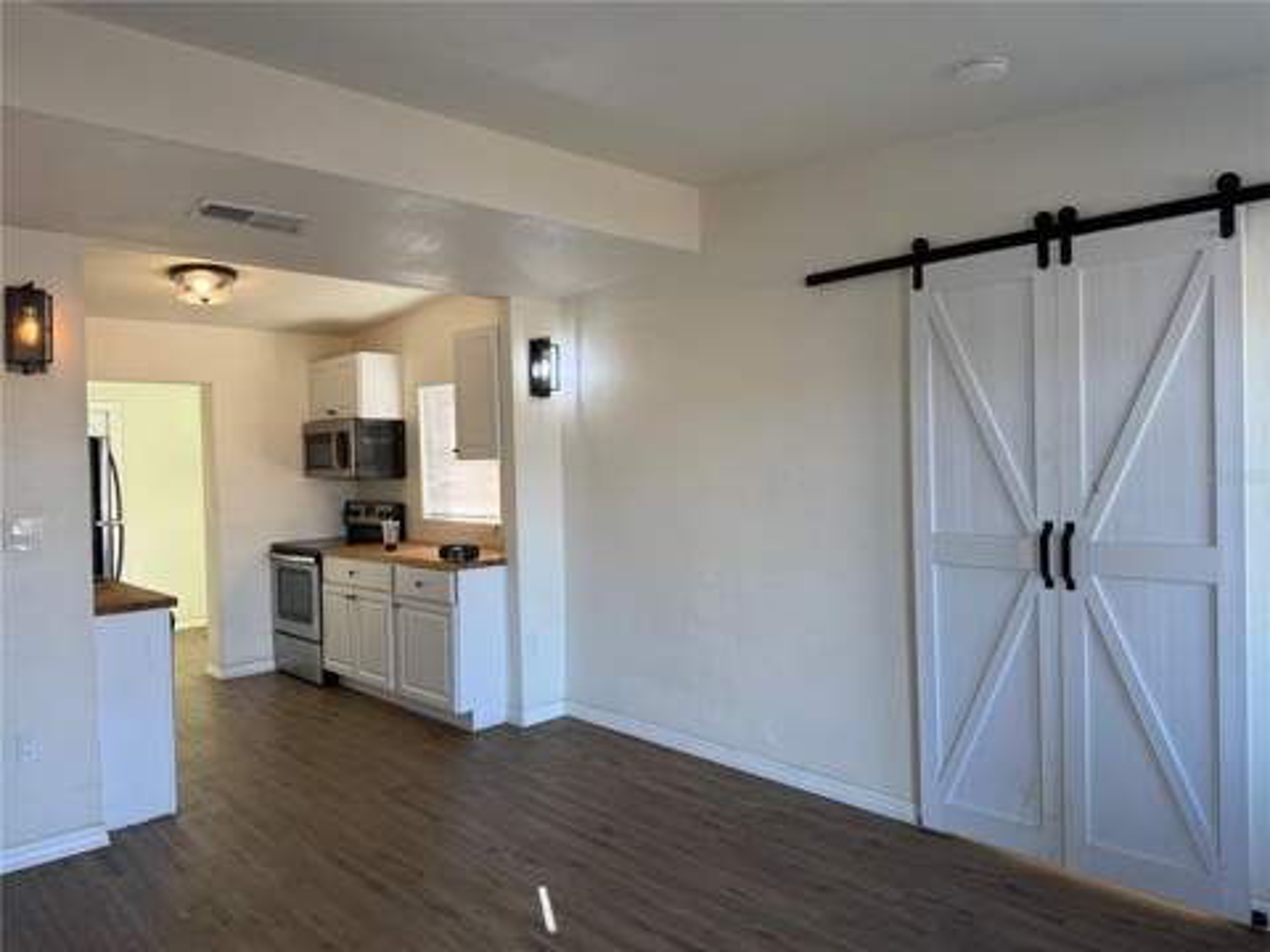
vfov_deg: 56.8
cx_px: 635
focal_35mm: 24
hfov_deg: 71.6
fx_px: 881
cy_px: 476
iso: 100
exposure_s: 1/201
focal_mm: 6.76
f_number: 1.78
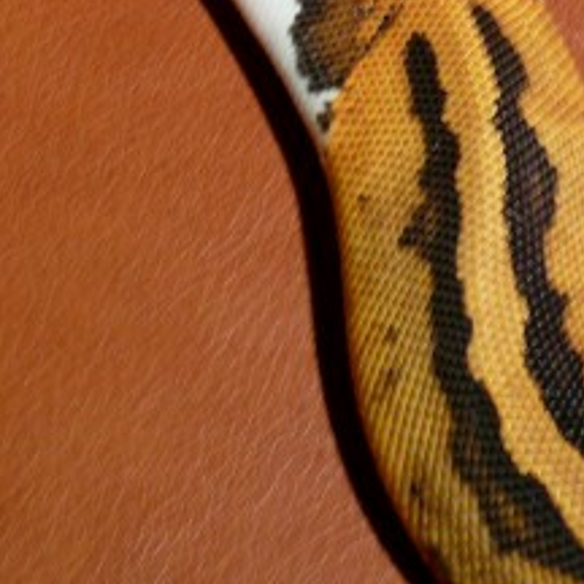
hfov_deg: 11.6
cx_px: 798
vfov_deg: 11.9
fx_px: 2787
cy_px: 39
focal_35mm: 146
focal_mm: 9.3
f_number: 3.2
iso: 100
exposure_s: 1/13
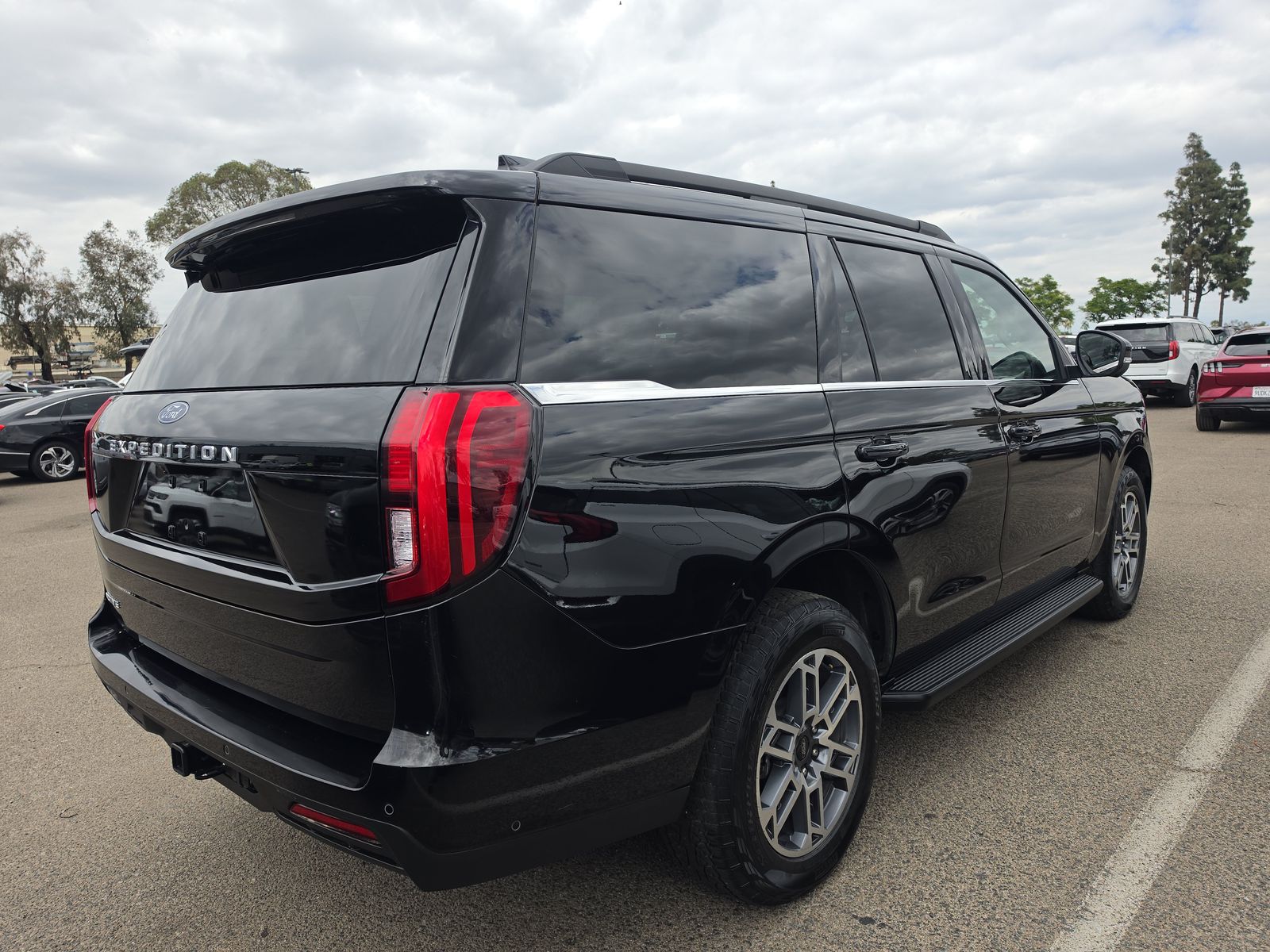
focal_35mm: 23
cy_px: 476
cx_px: 635
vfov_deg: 58.9
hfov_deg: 73.9
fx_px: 844
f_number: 1.4
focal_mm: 6.5
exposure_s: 1/543
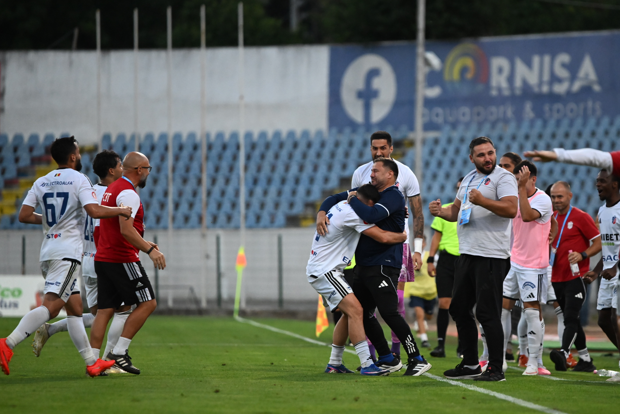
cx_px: 367
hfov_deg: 7.1
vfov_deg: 4.7
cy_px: 207
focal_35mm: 290
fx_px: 4995
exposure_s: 1/3200
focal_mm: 200
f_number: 2.8
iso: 4000
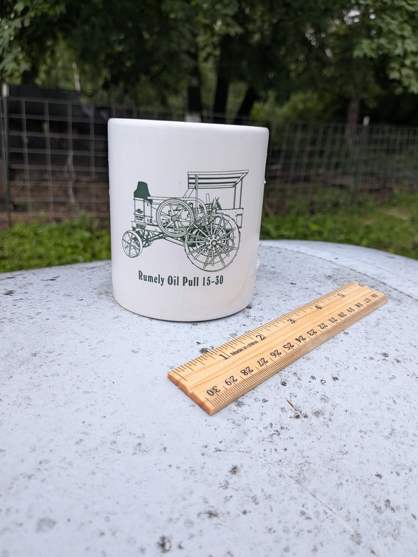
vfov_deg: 71.6
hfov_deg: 56.8
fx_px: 386
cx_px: 209
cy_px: 278
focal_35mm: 24
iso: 218
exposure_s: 1/73.8
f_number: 1.7
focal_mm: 4.53
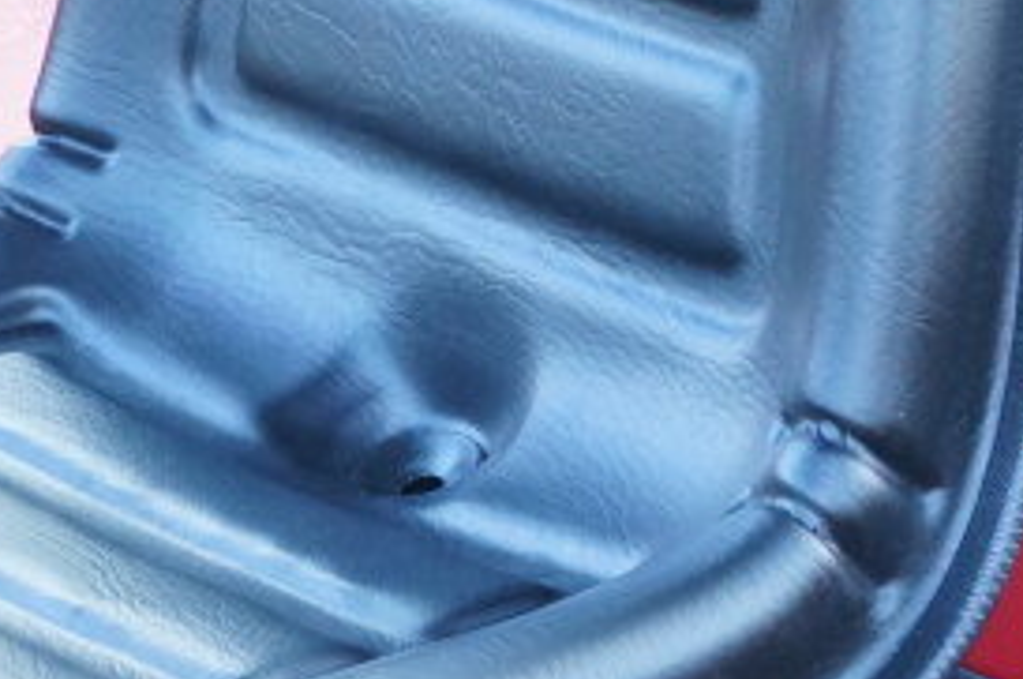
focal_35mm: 183
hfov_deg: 11.2
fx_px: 5191
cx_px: 180
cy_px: 486
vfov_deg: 7.5
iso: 800
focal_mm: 26
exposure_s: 1/80
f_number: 5
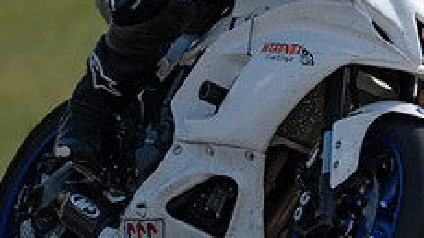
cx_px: 415
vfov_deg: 0.8
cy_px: 141
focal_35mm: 1586
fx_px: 17819
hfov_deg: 1.4
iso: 125
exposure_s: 1/800
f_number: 6.3
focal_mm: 600
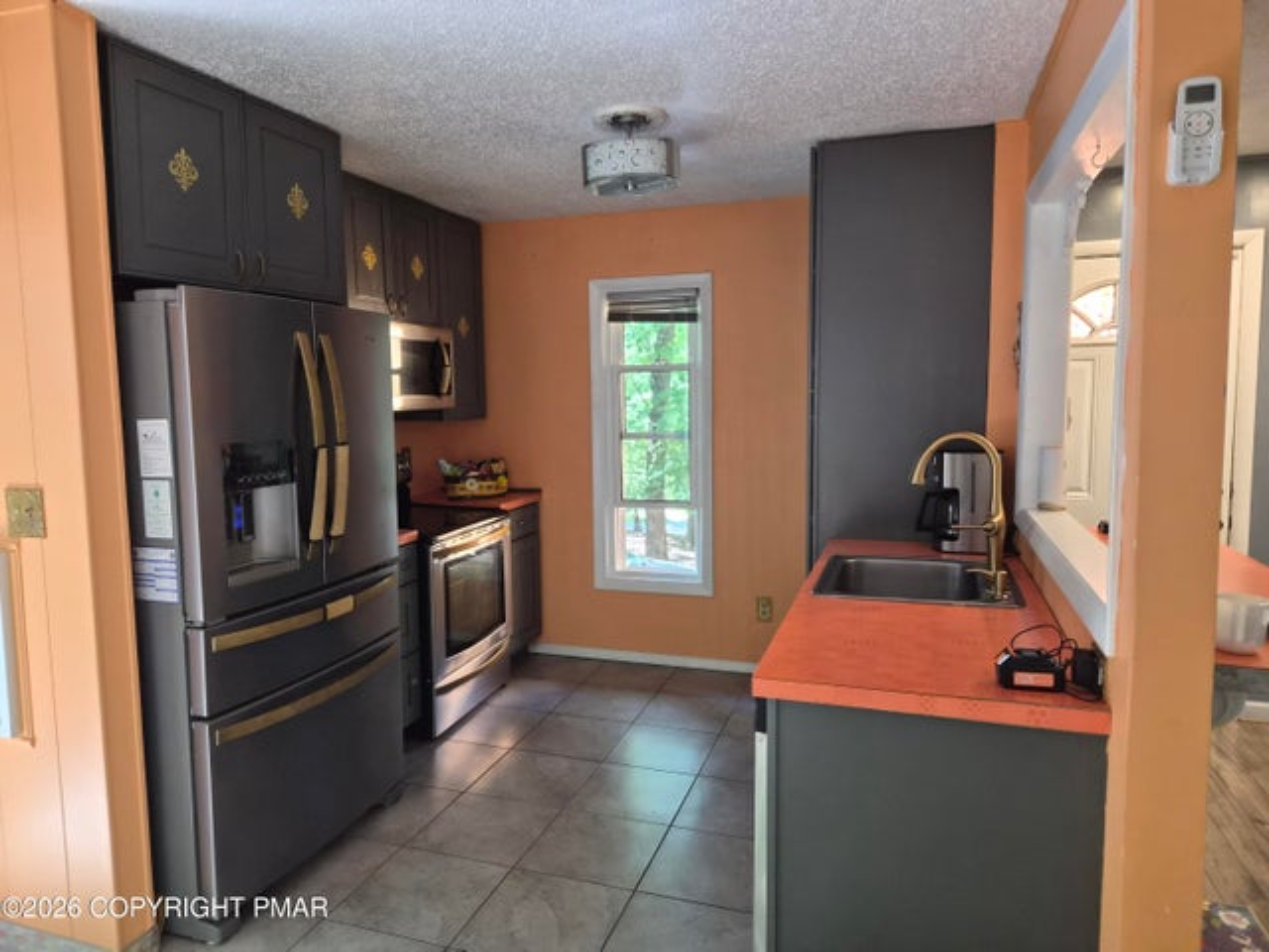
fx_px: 843
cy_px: 476
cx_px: 634
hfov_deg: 73.9
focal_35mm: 23
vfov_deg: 58.9
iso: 500
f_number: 1.8
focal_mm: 5.4
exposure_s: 1/120
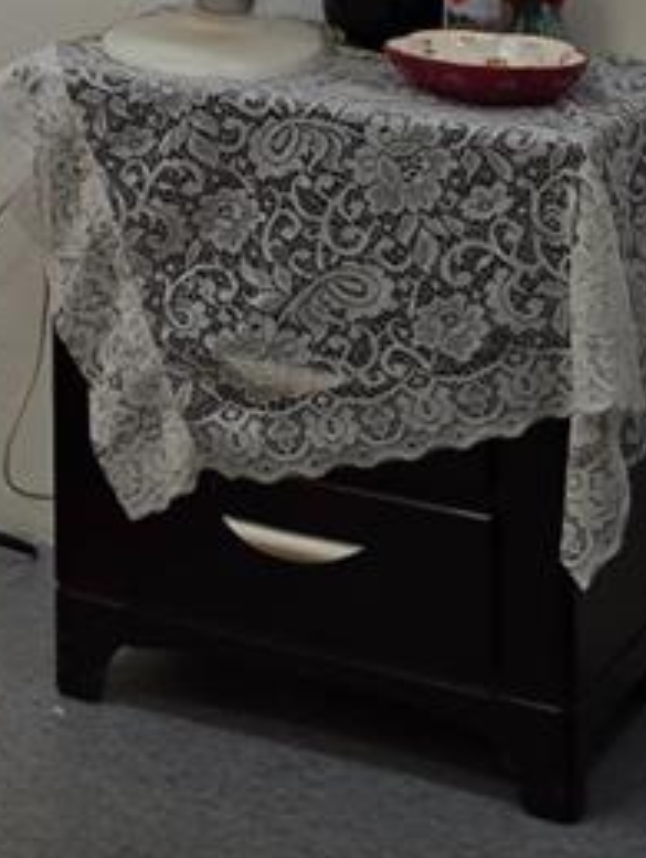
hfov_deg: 10.5
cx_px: -515
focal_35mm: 133
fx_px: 3301
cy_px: -702
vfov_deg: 13.3
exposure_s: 1/120
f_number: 1.7
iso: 100
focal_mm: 6.25
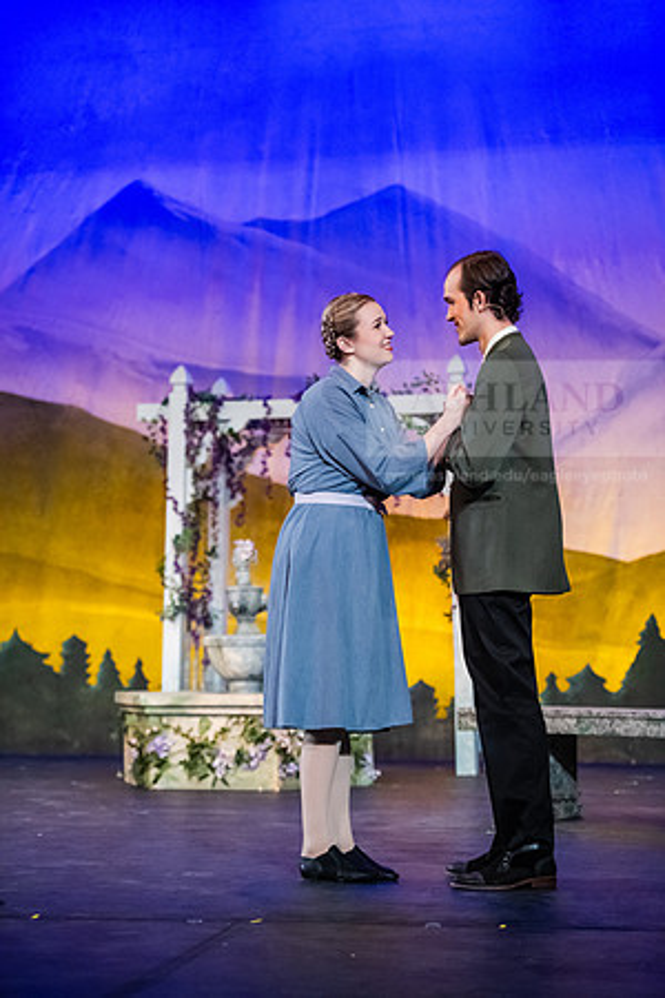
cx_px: 332
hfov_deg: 15.9
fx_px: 2383
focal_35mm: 86
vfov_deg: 23.6
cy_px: 499
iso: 5000
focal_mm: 86
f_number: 3.2
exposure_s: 1/320
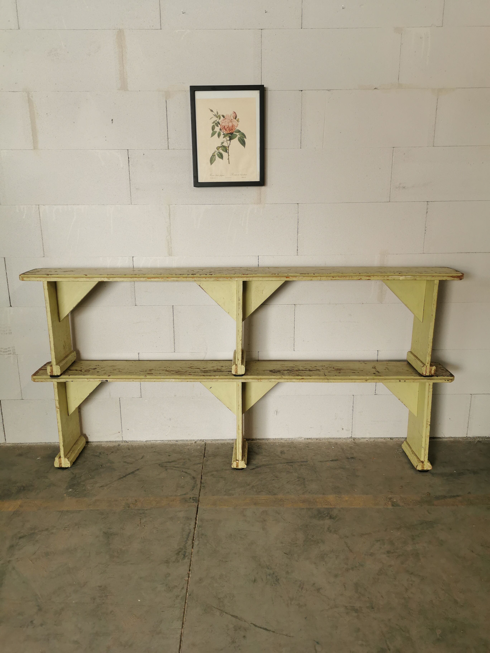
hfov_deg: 51.4
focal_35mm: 27
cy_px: 326
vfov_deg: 65.3
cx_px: 245
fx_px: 510
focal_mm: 5.58
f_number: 1.8
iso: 100
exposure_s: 1/120
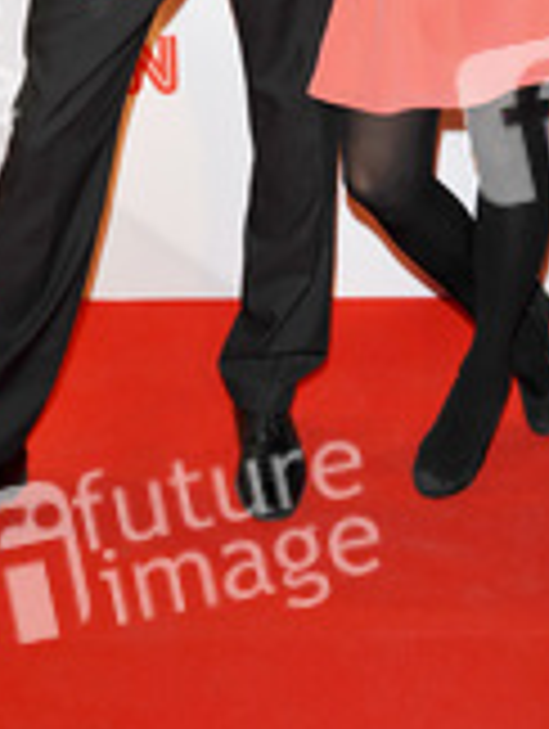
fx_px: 1751
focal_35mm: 83
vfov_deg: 21.9
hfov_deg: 17.8
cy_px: -126
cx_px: 281
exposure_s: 1/250
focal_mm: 35
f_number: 6.3
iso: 800
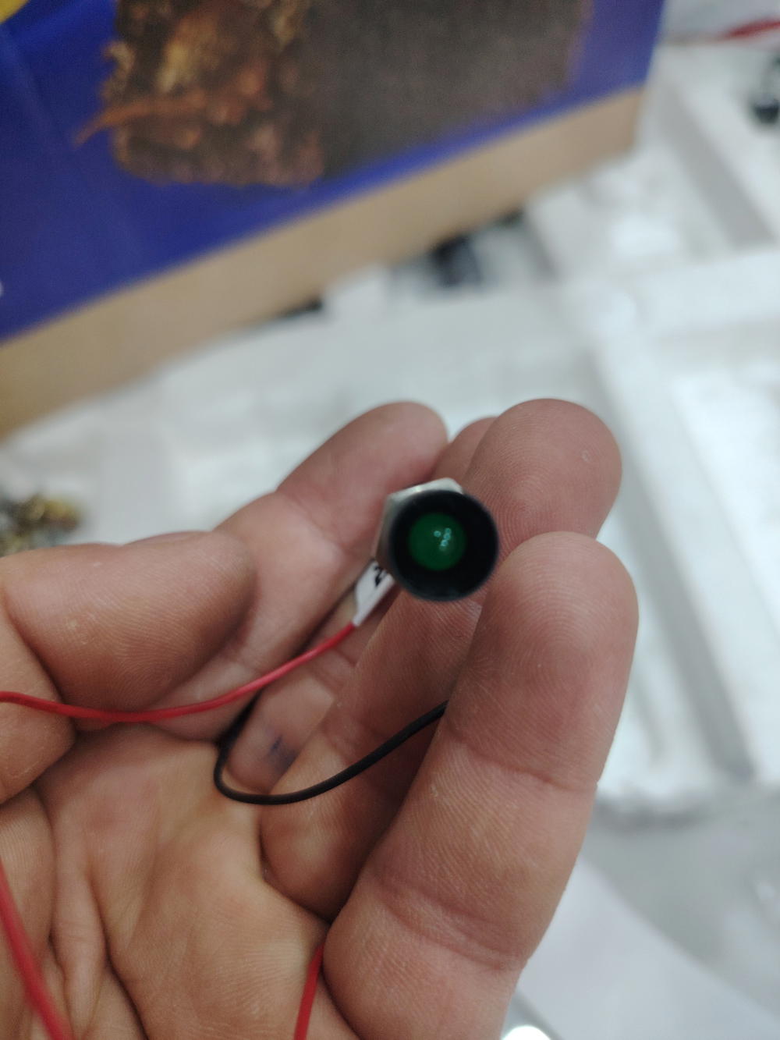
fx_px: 721
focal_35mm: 24
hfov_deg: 56.8
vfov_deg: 71.6
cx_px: 390
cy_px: 520
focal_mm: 5.25
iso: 292
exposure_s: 1/50
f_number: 1.75
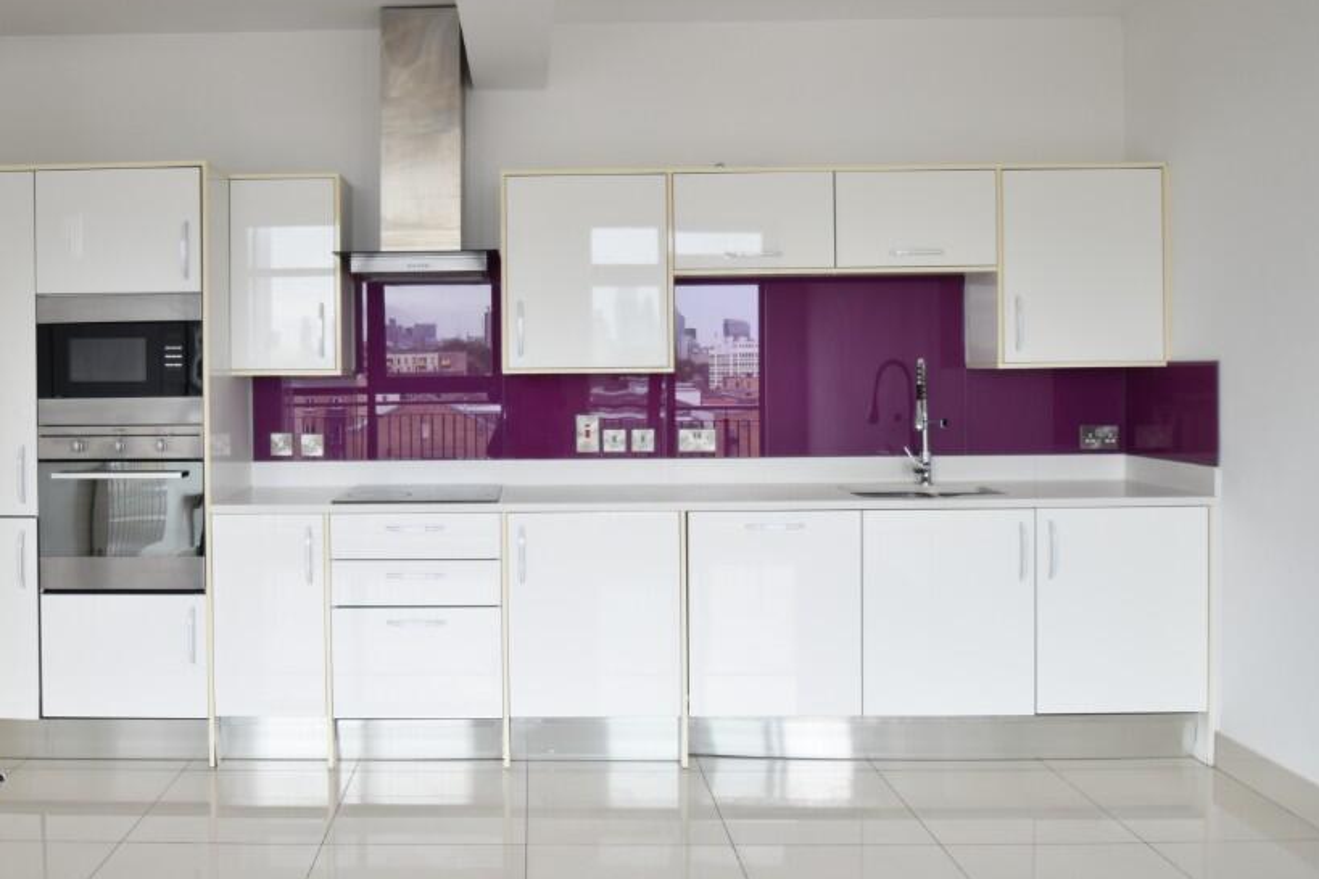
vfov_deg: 43.5
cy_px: 376
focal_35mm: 30
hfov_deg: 61.2
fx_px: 1099
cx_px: 502
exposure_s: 1/160
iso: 400
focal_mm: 16
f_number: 6.3
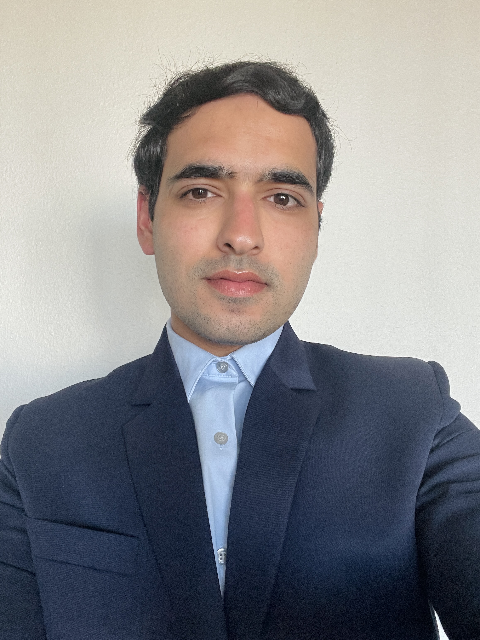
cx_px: 240
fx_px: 555
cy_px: 320
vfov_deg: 60.0
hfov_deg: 46.8
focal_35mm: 30
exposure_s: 1/60
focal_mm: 2.71
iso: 250
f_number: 2.2
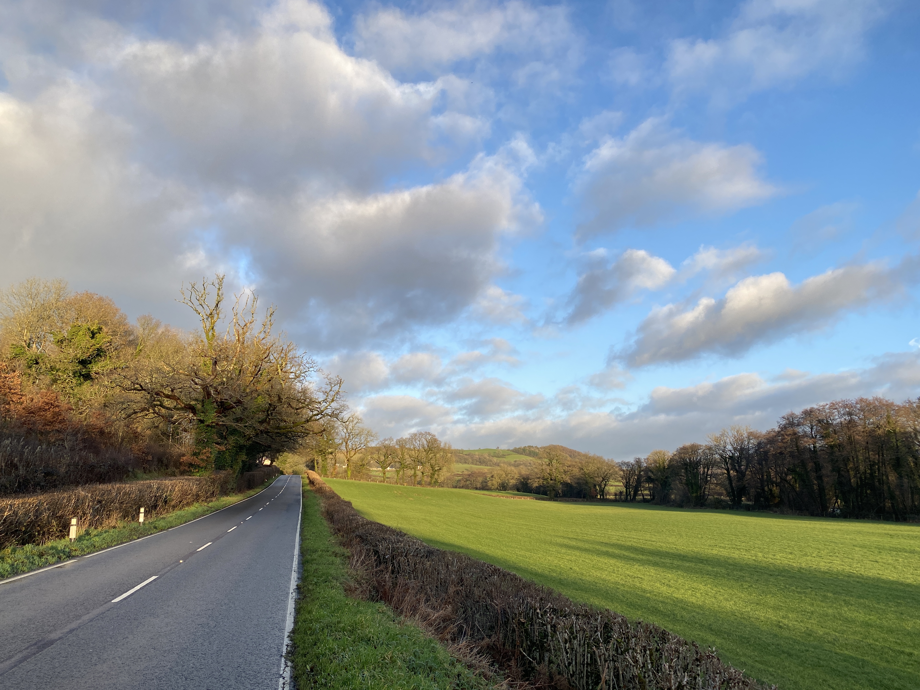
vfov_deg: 53.1
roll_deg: -0.7
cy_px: 345
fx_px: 691
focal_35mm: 26
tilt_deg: +11.7
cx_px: 460
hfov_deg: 67.3
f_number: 1.8
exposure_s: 1/827
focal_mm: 4.25
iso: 32
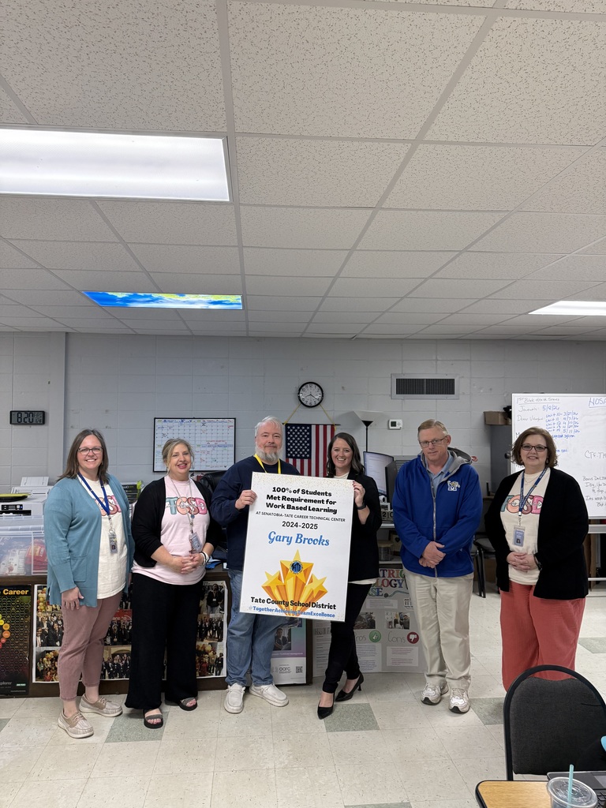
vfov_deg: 71.6
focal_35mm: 24
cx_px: 303
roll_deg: -1.2
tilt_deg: +0.4
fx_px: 560
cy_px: 404
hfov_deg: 56.8
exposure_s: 1/122
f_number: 1.78
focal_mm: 6.76
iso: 200
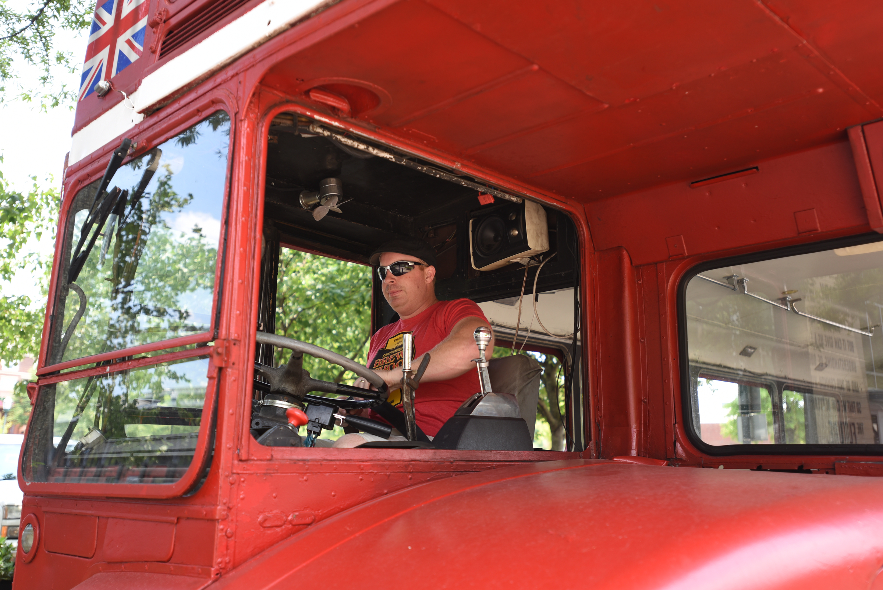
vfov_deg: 37.9
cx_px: 442
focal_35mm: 35
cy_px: 295
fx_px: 859
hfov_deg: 54.4
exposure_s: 1/100
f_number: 2.8
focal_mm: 35
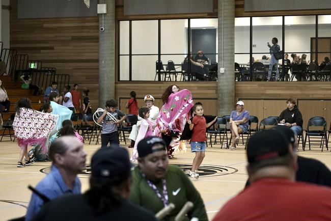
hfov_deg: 19.4
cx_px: 166
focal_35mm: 105
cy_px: 110
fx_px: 966
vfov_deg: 13.1
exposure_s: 1/500
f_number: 4
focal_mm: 105
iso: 4000
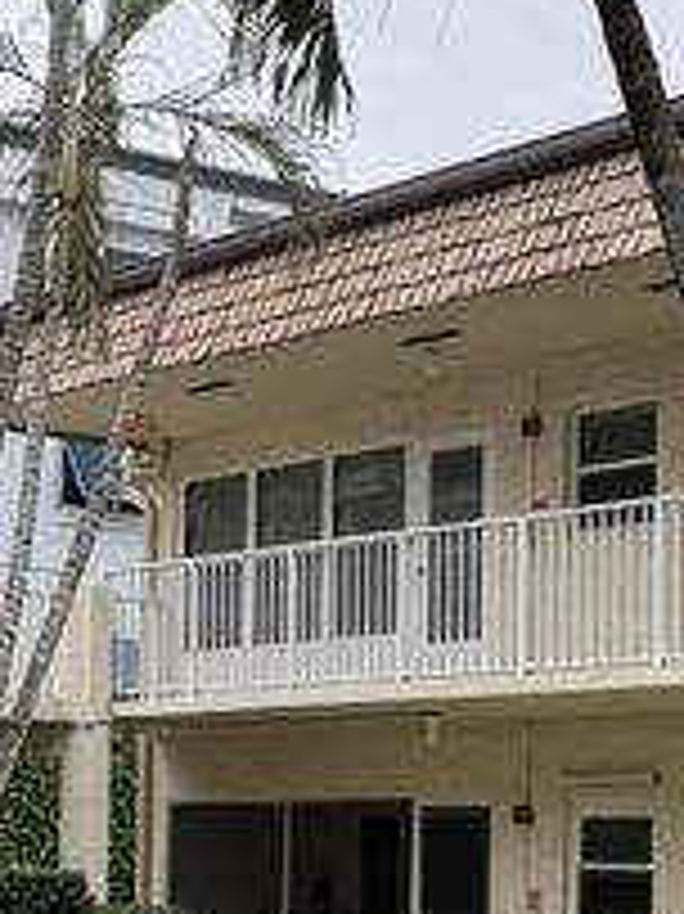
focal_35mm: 101
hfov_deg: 14.6
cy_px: 669
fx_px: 2664
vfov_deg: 19.3
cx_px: 216
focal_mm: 6.76
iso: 80
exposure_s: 1/822
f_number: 1.78
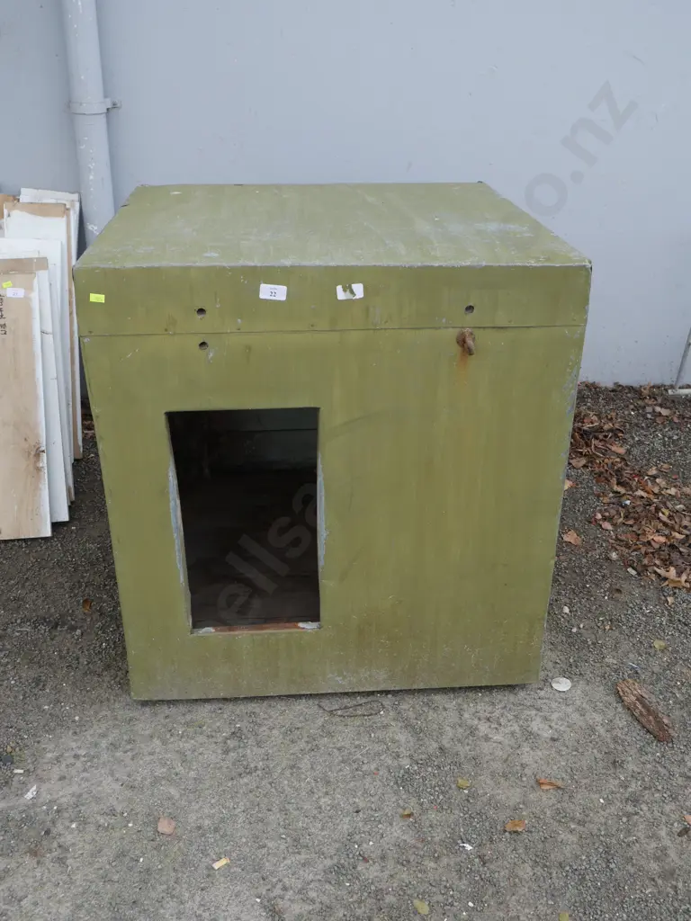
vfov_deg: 49.0
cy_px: 460
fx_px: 1011
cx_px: 346
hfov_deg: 37.7
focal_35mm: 38
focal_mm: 19
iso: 200
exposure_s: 1/160
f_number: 5.6
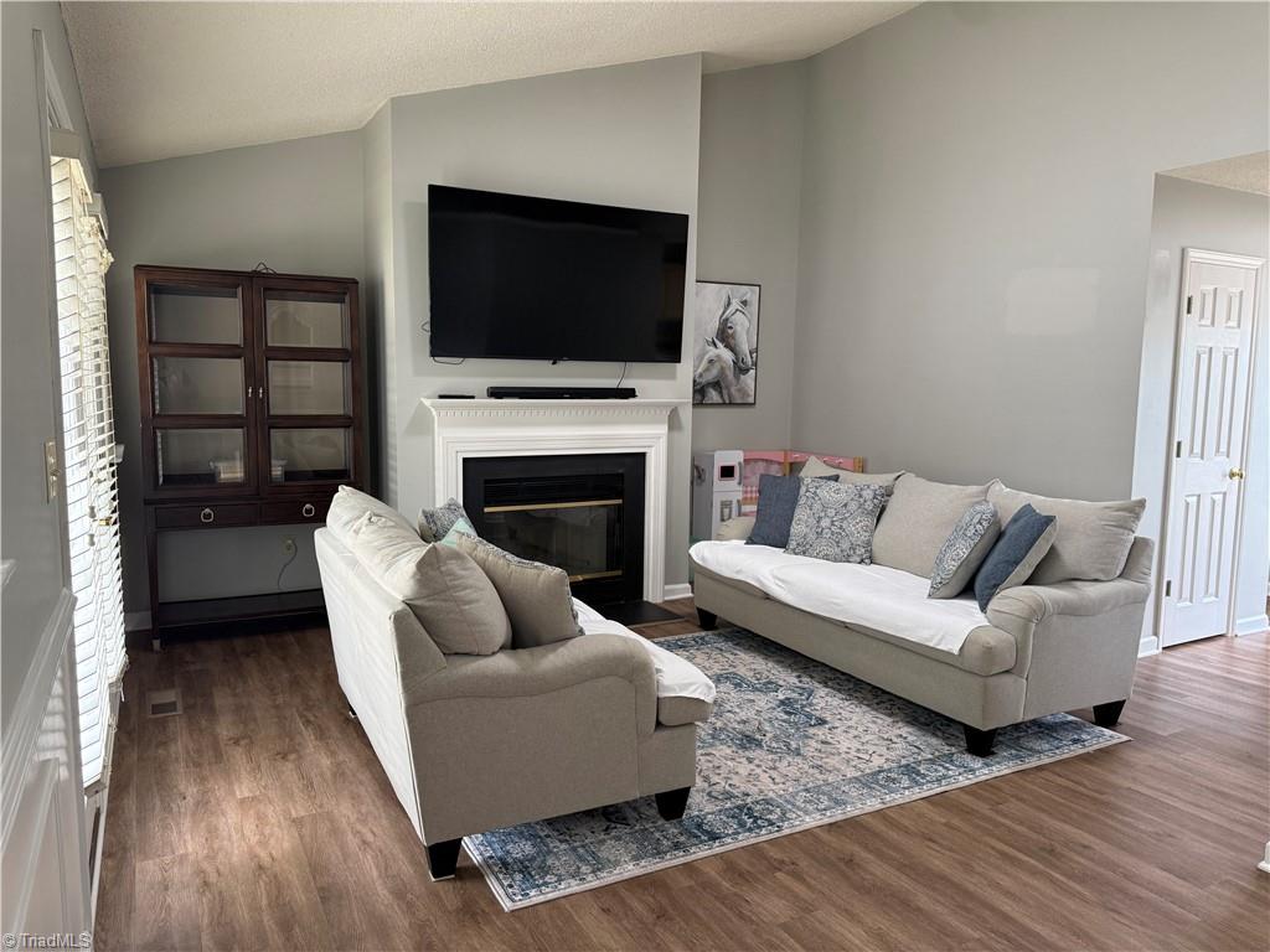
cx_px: 635
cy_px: 476
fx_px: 881
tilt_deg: -6.0
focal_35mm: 24
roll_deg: -0.3
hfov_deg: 71.6
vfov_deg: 56.8
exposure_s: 1/66
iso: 200
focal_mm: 6.76
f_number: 1.78
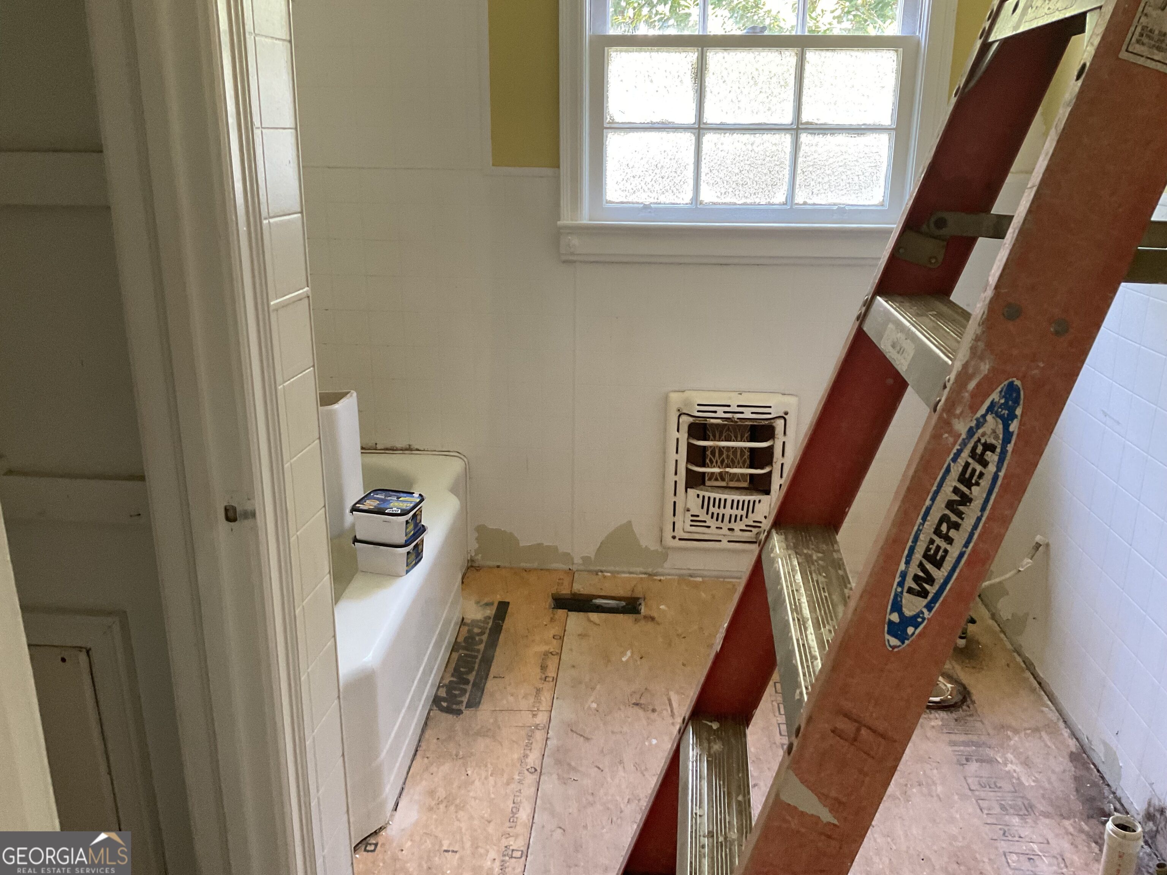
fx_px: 978
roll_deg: -1.3
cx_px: 584
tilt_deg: -17.9
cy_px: 438
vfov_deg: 48.2
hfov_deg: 61.7
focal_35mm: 29
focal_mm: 3
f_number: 1.8
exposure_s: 1/60
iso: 200
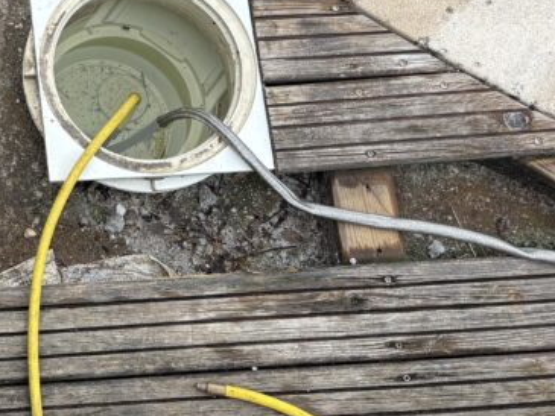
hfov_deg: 24.1
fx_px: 1171
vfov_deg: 19.5
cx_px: -125
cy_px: -18
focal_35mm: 73
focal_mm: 5.96
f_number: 1.6
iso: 50
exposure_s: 1/1311
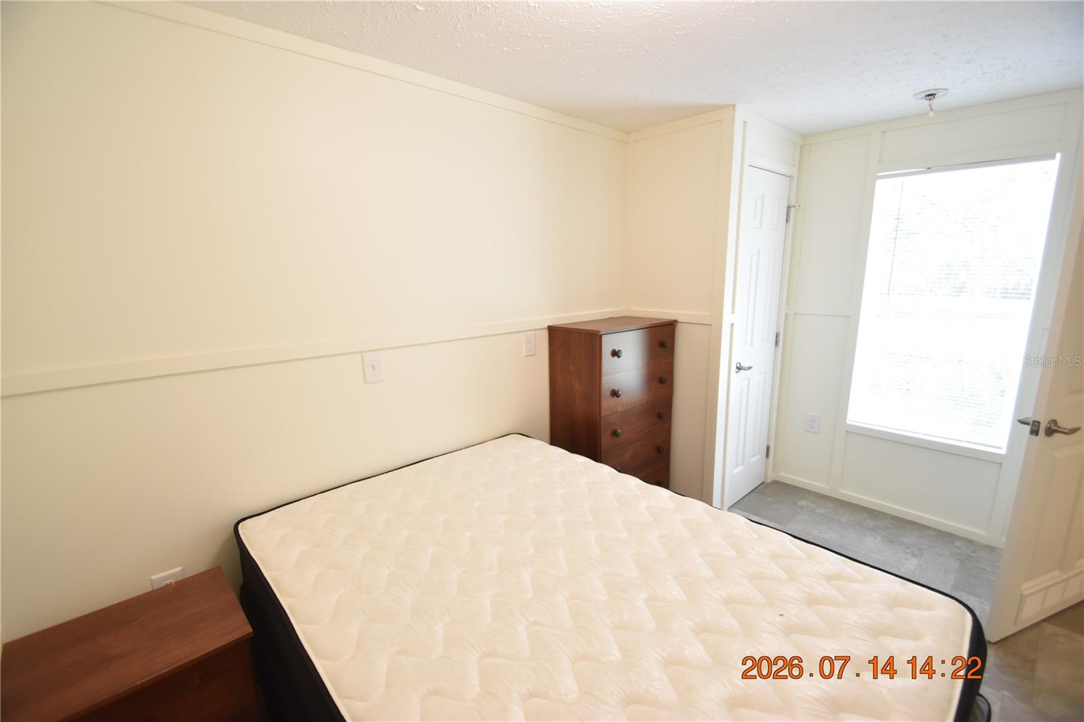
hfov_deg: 100.4
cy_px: 361
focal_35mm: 15
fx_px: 452
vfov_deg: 77.3
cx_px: 542
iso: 800
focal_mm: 10
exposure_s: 1/60
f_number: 3.5
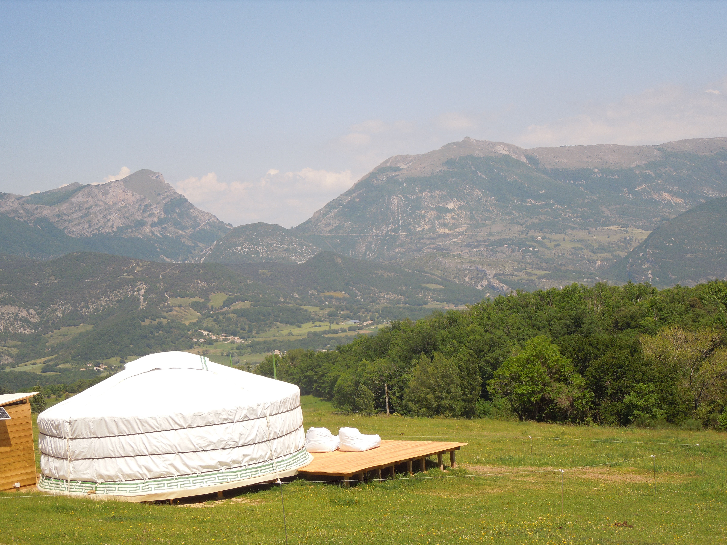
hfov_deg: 31.7
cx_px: 364
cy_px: 272
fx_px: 1281
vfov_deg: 24.0
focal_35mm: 61
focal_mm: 11
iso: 100
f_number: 8.6
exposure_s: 1/320
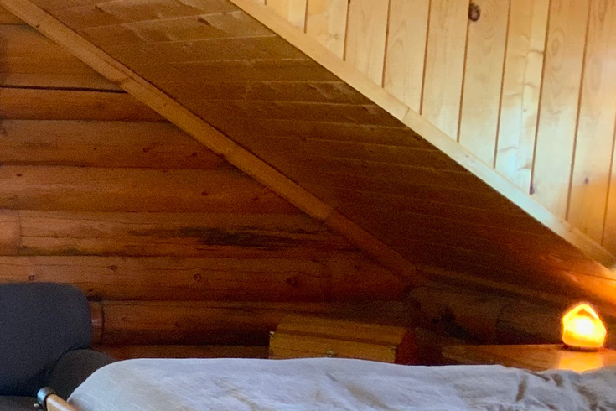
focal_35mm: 84
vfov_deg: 16.2
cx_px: -239
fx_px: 1437
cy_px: 324
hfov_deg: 21.3
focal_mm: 3
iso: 160
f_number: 1.8
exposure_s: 1/60
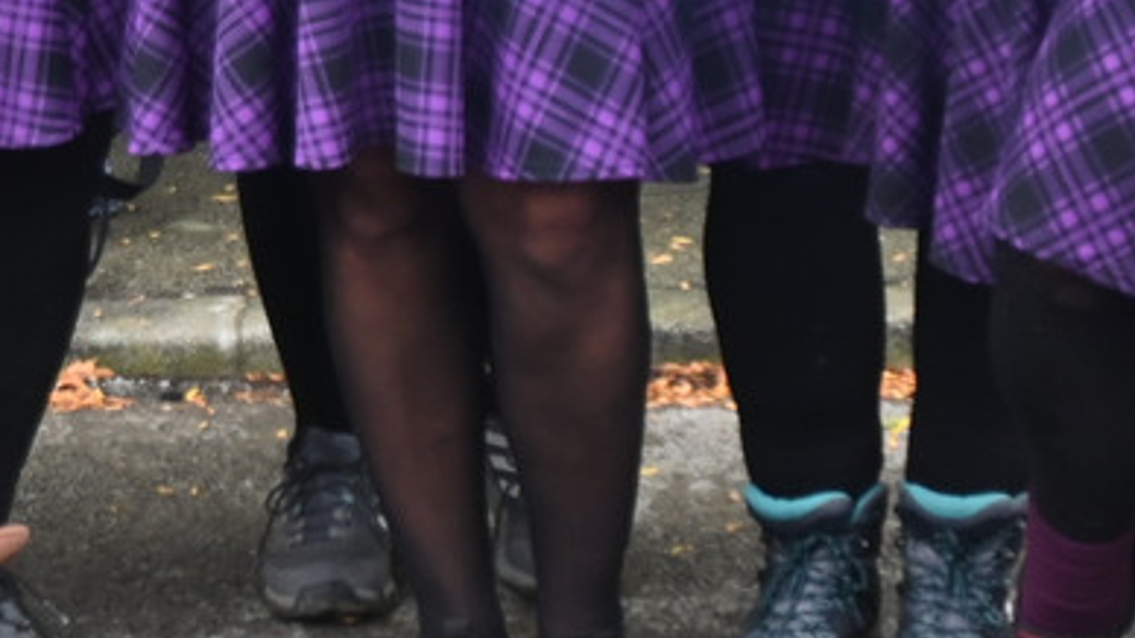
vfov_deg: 7.0
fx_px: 5145
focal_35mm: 171
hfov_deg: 12.4
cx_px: -85
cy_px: -316
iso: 200
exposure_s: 1/250
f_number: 4.5
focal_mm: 22
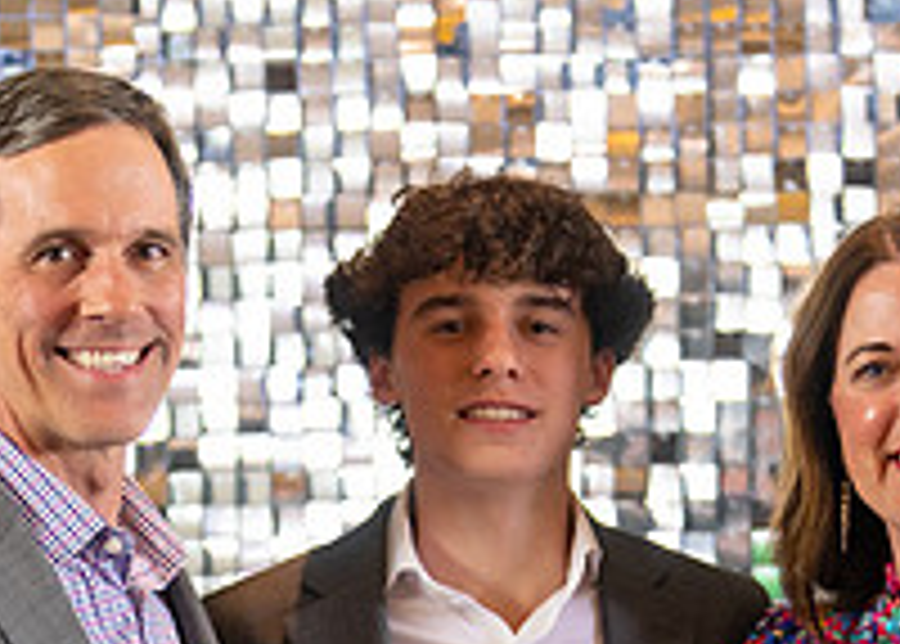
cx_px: 472
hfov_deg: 13.2
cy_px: 811
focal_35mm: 152
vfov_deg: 9.3
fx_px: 3887
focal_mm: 50
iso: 800
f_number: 1.2
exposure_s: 1/320
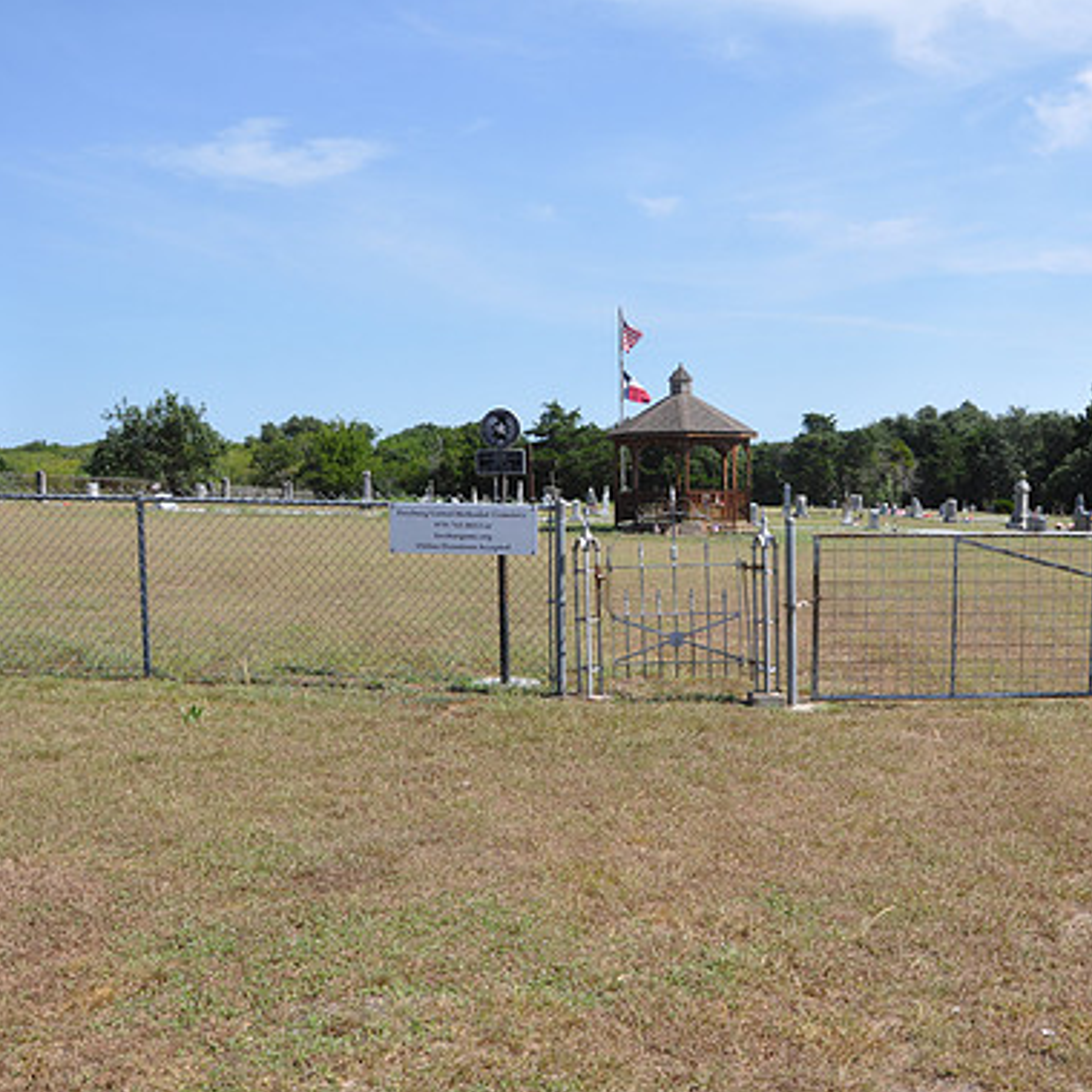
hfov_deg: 46.4
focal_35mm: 35
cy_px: 545
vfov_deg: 47.2
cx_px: 736
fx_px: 1249
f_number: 11
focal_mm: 18
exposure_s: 1/125
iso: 200
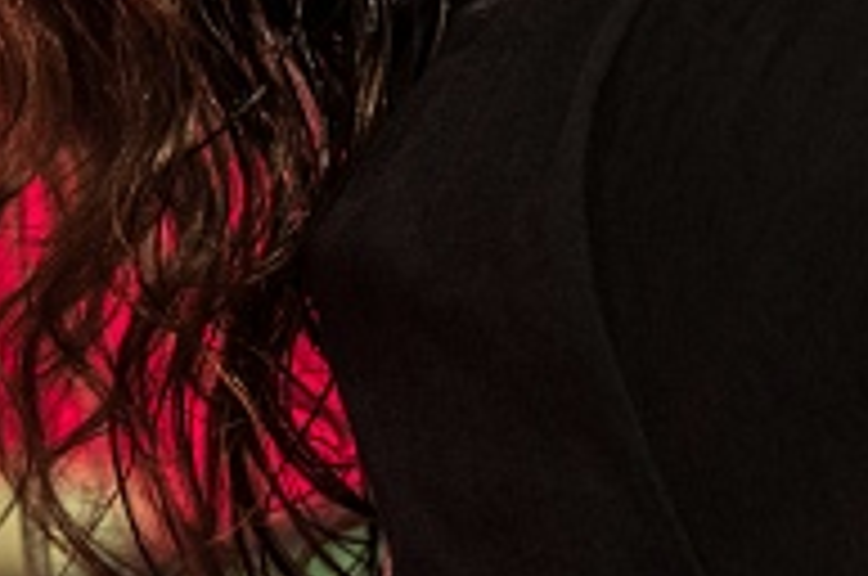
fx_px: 15646
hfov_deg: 3.2
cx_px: 760
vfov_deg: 2.1
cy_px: -320
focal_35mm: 650
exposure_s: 1/100
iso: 640
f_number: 2.8
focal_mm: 116
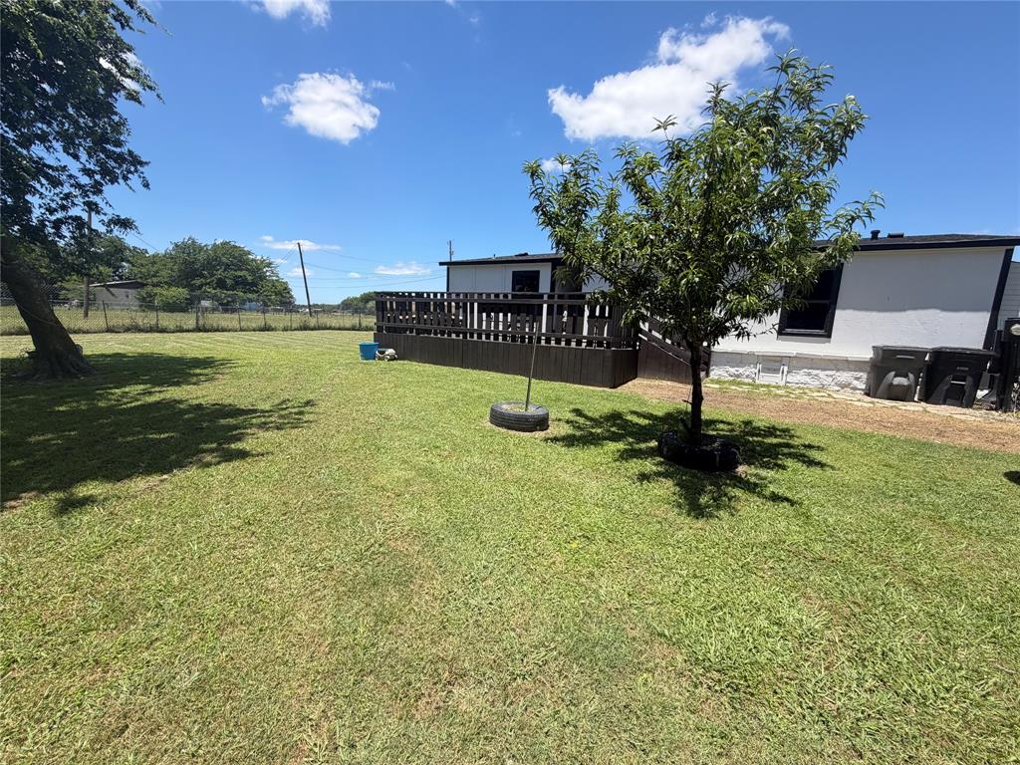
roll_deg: -2.7
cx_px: 510
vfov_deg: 85.7
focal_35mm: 14
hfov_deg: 102.1
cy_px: 382
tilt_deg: -8.1
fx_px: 413
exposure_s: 1/770
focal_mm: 2.22
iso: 32
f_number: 2.2
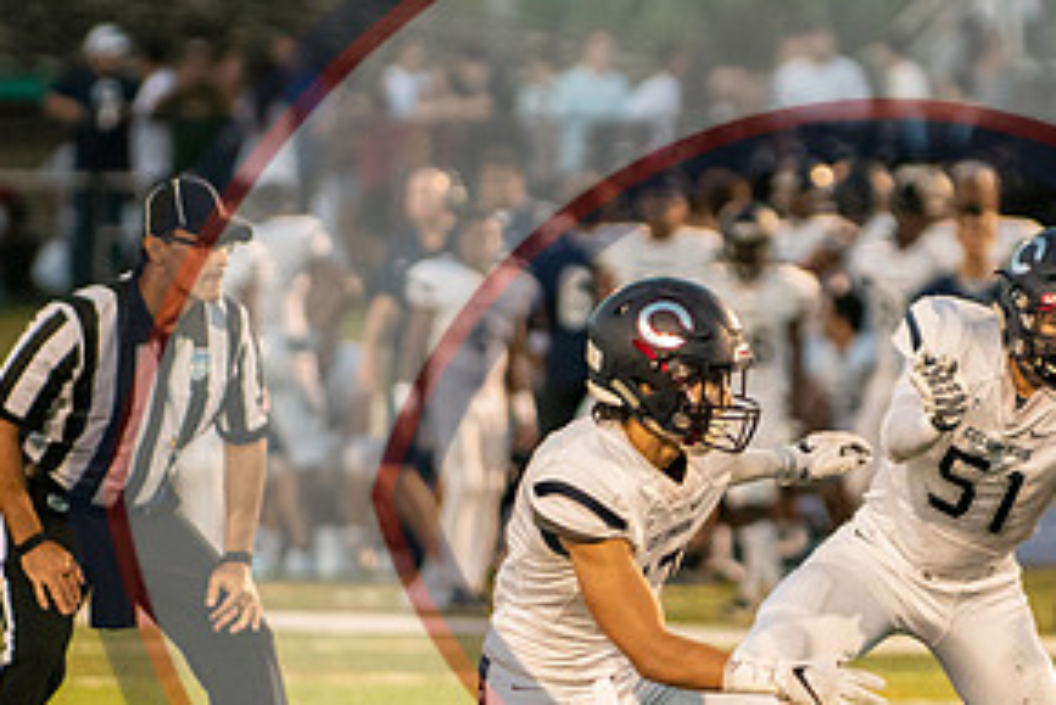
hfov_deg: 3.2
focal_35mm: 648
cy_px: 550
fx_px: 19017
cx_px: 787
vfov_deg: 2.1
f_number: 2.8
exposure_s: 1/1600
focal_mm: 200
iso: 6400
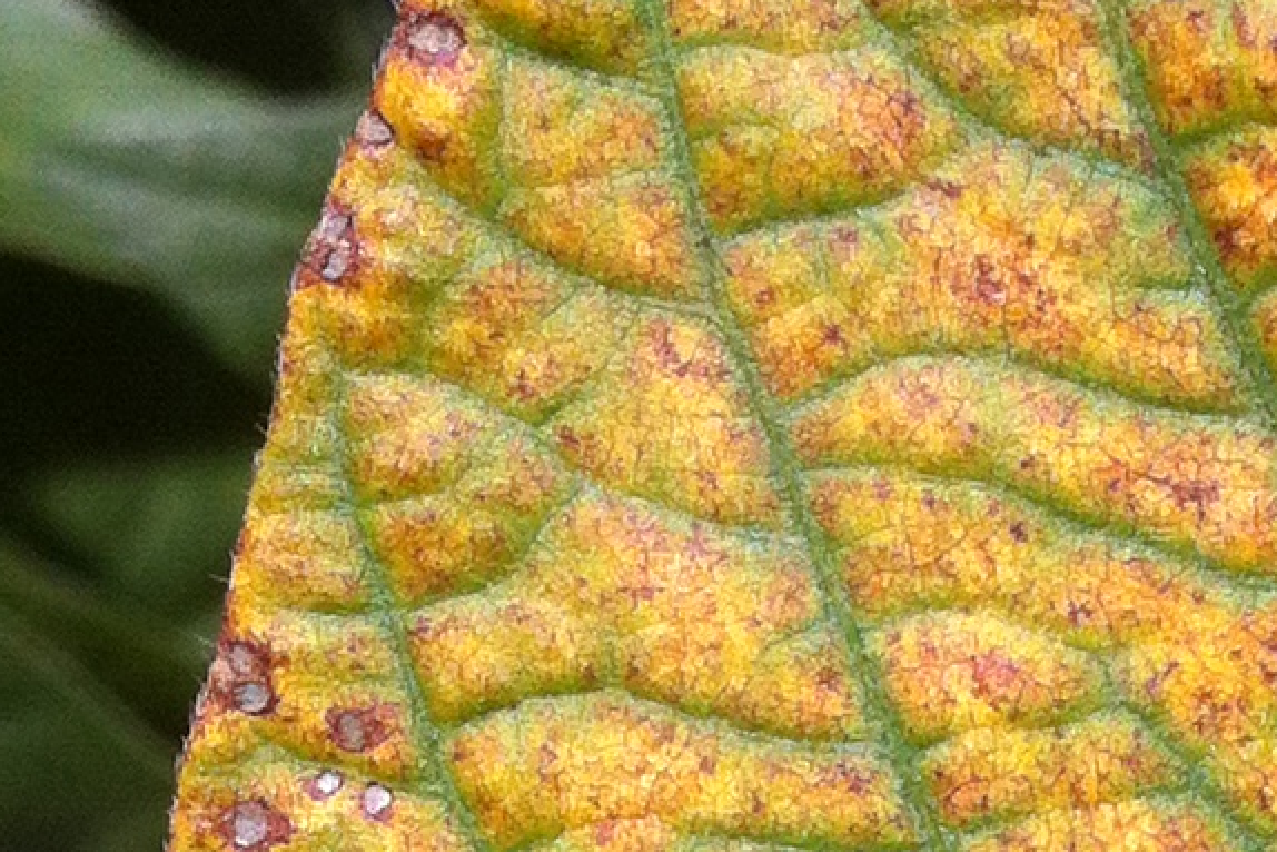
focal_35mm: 164
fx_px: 5819
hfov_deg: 12.1
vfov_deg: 8.3
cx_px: 1682
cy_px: 1117
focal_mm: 3.85
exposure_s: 1/1588
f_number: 2.8
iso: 80
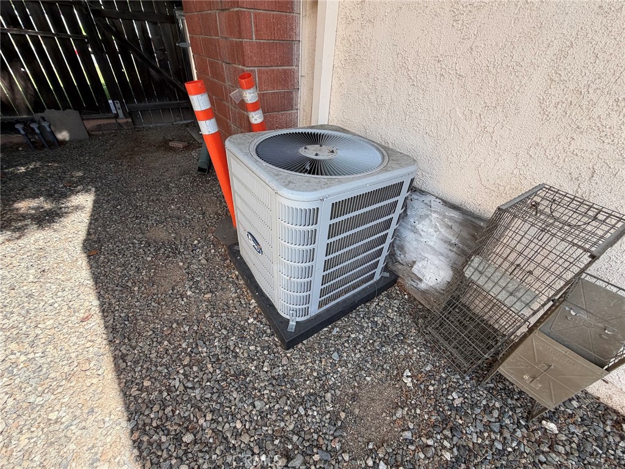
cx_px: 312
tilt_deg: -41.0
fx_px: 253
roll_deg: -3.3
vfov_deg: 85.7
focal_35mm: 14
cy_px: 234
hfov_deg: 102.1
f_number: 2.2
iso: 50
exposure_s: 1/502
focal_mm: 2.22
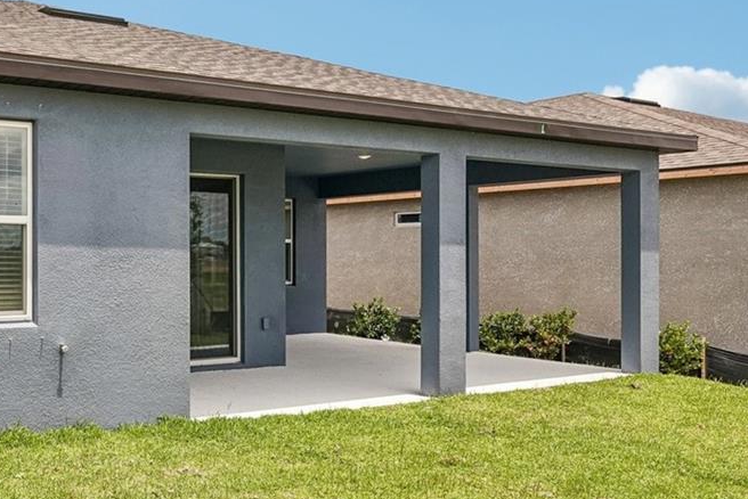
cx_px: 22
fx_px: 811
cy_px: 247
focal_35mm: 39
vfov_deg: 34.2
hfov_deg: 43.4
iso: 400
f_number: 8
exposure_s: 1/1000
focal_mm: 16
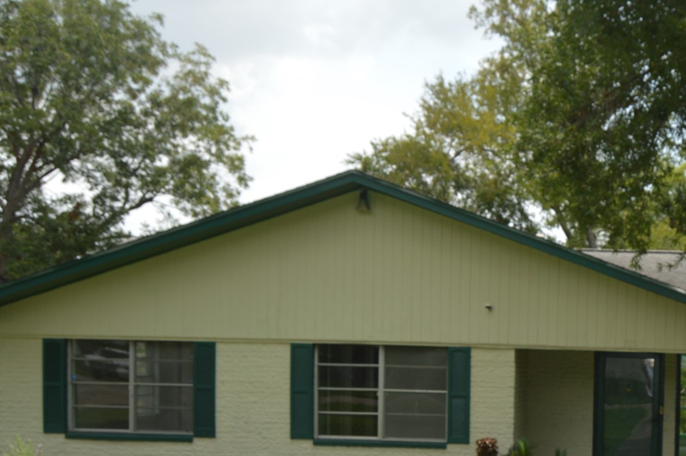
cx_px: 623
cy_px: 413
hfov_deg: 35.3
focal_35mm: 53
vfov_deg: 24.7
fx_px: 1009
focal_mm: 18
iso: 100
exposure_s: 1/200
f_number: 8
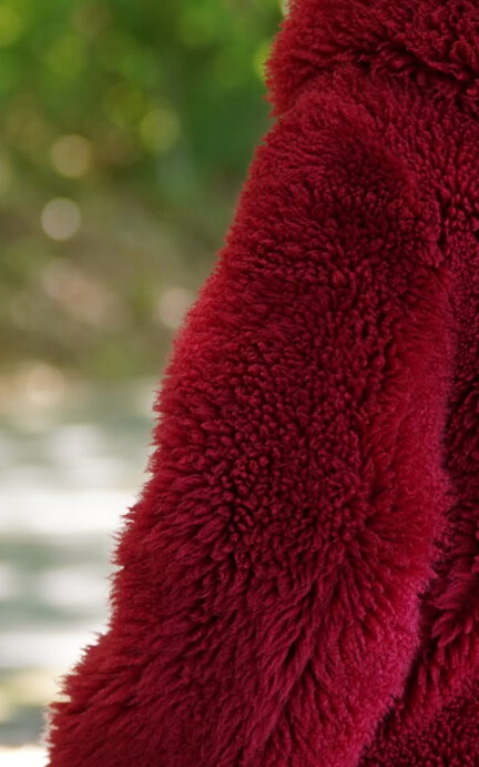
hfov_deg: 4.1
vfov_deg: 6.6
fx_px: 6620
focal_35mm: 317
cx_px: 671
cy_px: 305
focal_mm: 84
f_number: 2.8
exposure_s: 1/320
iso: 500
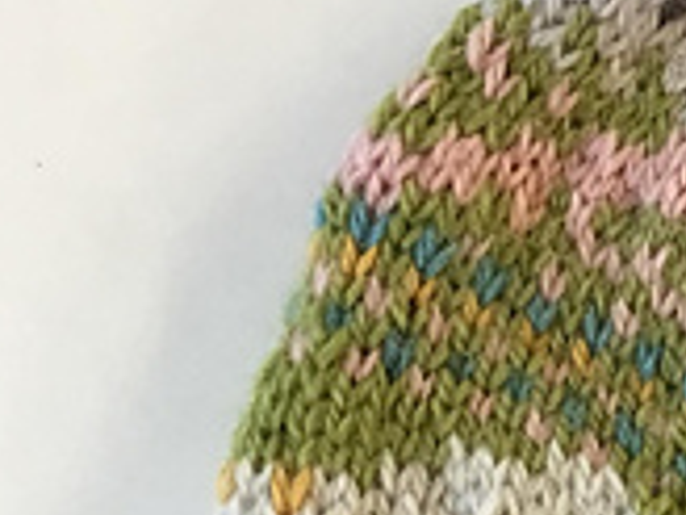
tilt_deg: -86.8
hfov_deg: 14.2
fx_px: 2398
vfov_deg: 11.9
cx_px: 1276
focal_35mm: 121
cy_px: 649
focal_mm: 3.3
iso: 100
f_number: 2.4
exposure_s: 1/33
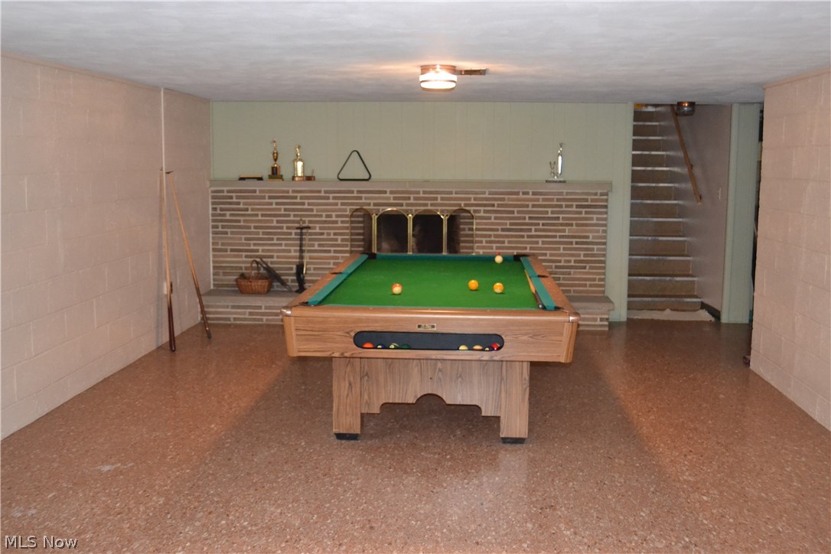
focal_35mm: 34
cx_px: 416
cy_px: 277
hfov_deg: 55.1
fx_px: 796
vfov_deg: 38.4
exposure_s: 1/60
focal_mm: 23
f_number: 3.8
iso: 3200
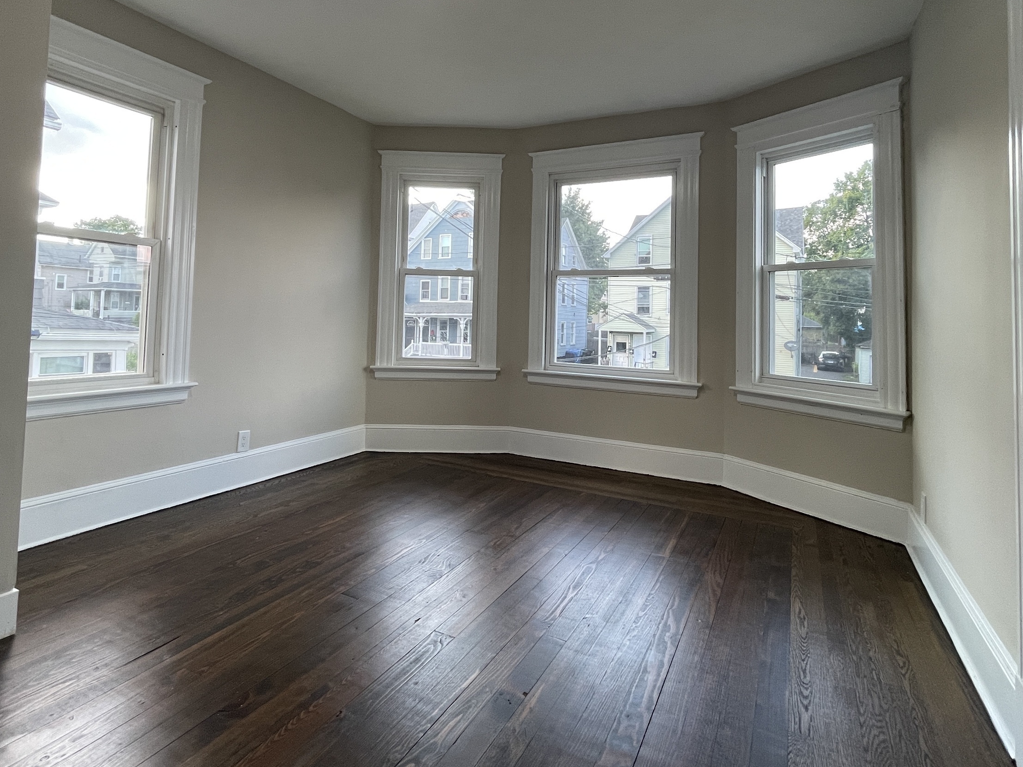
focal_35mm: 18
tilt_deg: +2.1
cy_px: 296
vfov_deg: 70.6
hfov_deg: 87.7
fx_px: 532
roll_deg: -2.0
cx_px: 502
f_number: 2.4
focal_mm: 1.54
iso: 125
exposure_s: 1/120
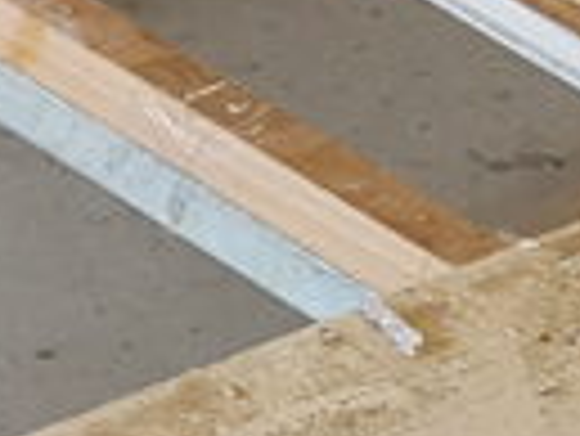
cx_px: -1187
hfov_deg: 8.1
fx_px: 3455
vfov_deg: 7.2
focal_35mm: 206
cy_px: 40
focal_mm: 4.2
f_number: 1.7
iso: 50
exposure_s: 1/115
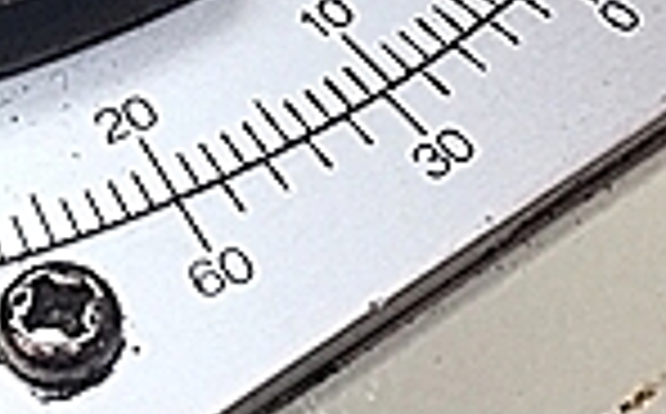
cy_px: -207
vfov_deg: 9.5
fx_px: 2410
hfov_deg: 15.6
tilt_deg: -48.0
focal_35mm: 133
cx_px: 108
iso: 25
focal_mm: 4.15
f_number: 2.2
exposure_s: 1/60
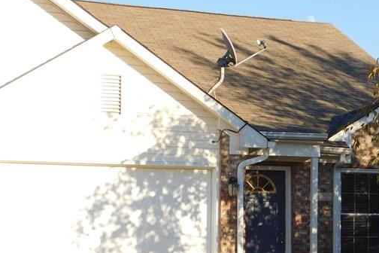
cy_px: 184
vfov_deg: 14.4
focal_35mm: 95
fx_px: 1000
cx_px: 335
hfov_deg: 21.0
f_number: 3.7
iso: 125
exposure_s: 1/500
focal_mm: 8
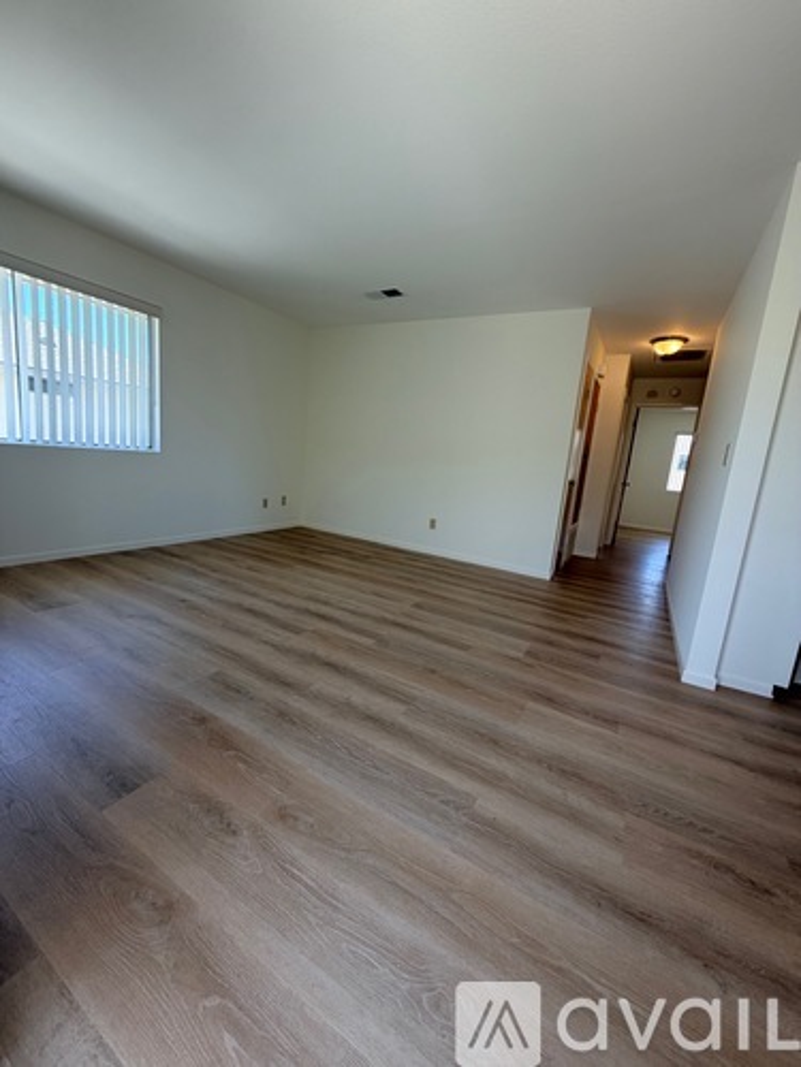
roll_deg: -5.4
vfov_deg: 102.1
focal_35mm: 14
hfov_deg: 85.7
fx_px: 432
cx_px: 400
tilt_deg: -9.2
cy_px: 534
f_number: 2.2
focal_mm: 2.22
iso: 80
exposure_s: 1/120
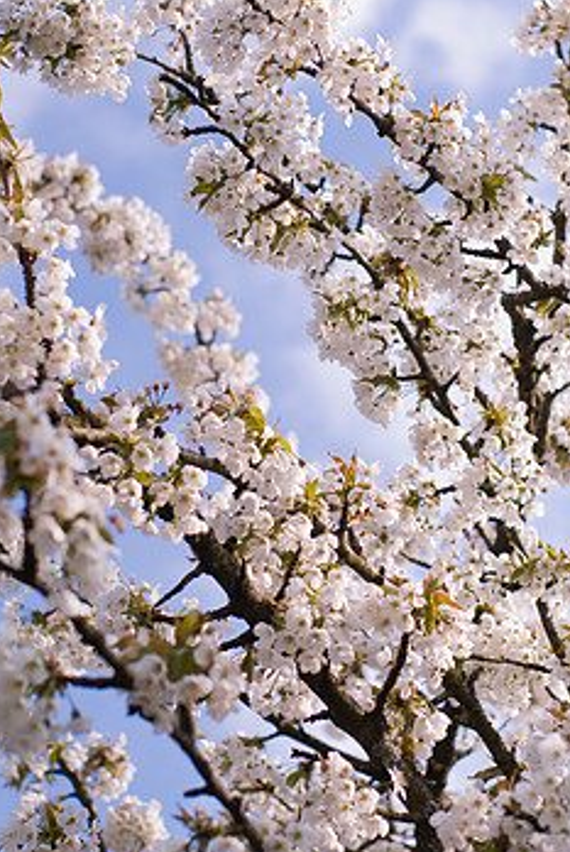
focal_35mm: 97
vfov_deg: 21.0
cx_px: 278
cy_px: 382
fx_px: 2297
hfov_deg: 14.1
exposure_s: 1/750
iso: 100
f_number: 8
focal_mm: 50
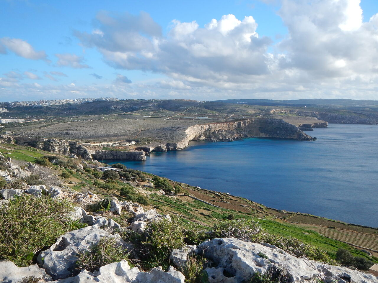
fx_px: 360
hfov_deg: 55.4
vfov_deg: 42.9
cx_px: 189
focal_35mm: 33
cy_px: 142
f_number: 3.9
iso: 125
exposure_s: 1/800
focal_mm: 5.9
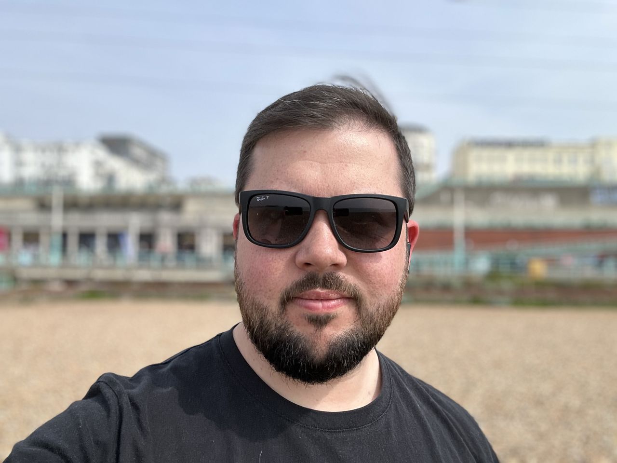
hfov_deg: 60.0
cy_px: 232
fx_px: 535
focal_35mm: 30
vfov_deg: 46.8
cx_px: 308
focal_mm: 2.69
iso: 25
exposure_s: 1/844
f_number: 1.9
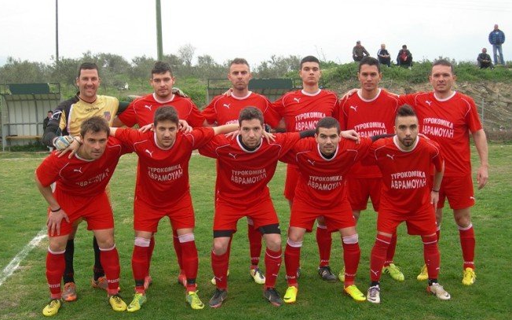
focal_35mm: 44
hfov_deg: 45.3
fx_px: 614
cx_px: 254
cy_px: 177
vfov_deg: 29.2
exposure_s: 1/178
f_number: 2.9
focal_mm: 8.5
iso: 50
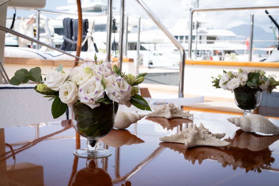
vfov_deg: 29.2
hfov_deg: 42.8
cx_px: 140
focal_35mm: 46
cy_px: 93
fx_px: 356
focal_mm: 46
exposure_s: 1/50
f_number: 13
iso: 100
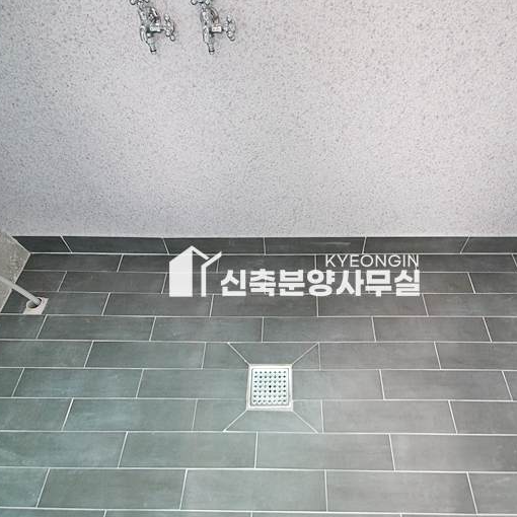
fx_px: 338
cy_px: 268
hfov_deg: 74.4
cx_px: 294
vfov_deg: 74.8
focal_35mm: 20
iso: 800
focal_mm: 10
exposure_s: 1/60
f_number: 4
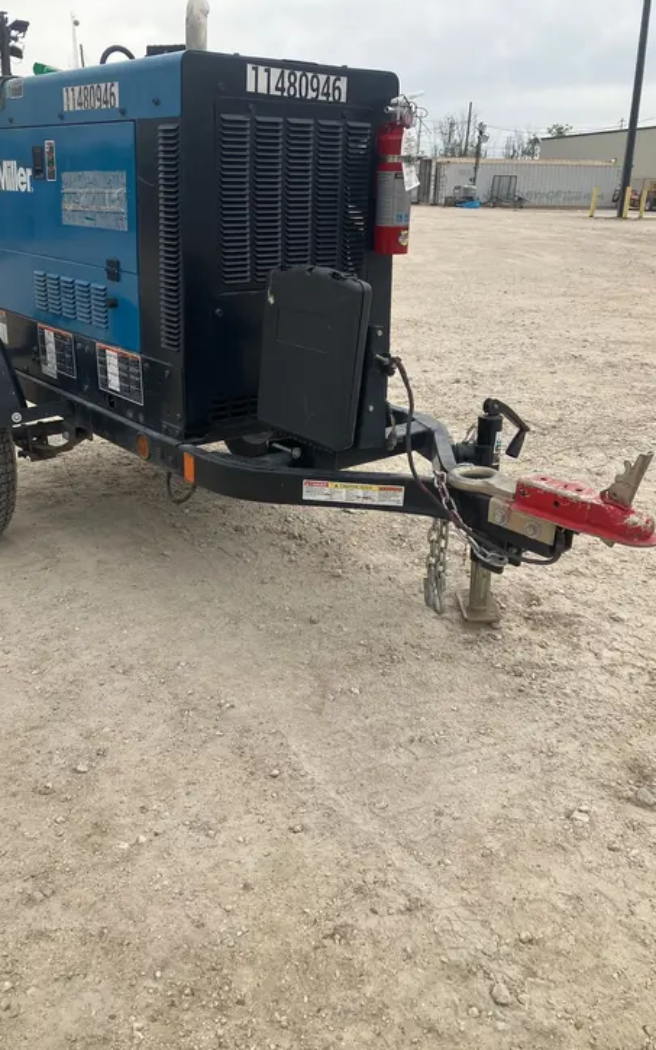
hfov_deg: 41.7
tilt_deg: -19.3
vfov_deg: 62.9
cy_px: 521
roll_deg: -2.4
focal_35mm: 30
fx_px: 858
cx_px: 285
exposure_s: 1/852
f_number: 1.8
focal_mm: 3.99
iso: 32
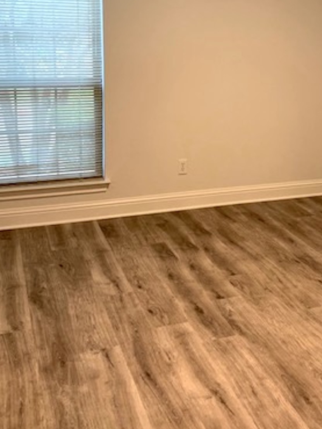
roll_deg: -1.4
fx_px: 558
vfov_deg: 41.1
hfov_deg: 31.8
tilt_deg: -8.1
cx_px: 223
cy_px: 120
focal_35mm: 45
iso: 250
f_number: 1.8
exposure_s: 1/60
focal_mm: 4.25
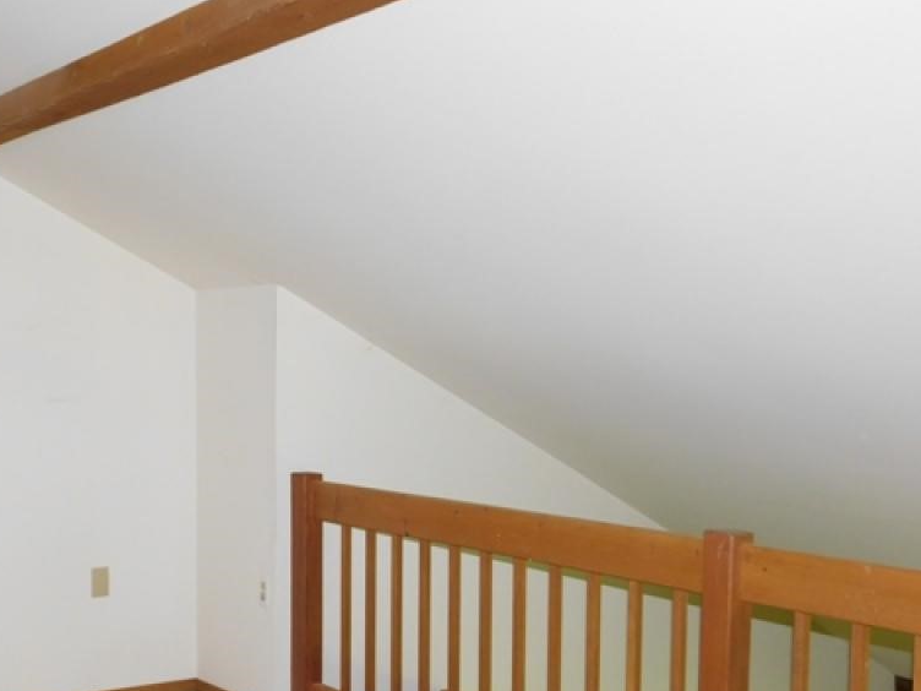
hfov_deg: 38.6
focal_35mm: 49
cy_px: 448
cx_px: 336
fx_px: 1304
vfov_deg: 29.5
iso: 250
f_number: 3.5
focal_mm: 6.3
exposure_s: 1/30
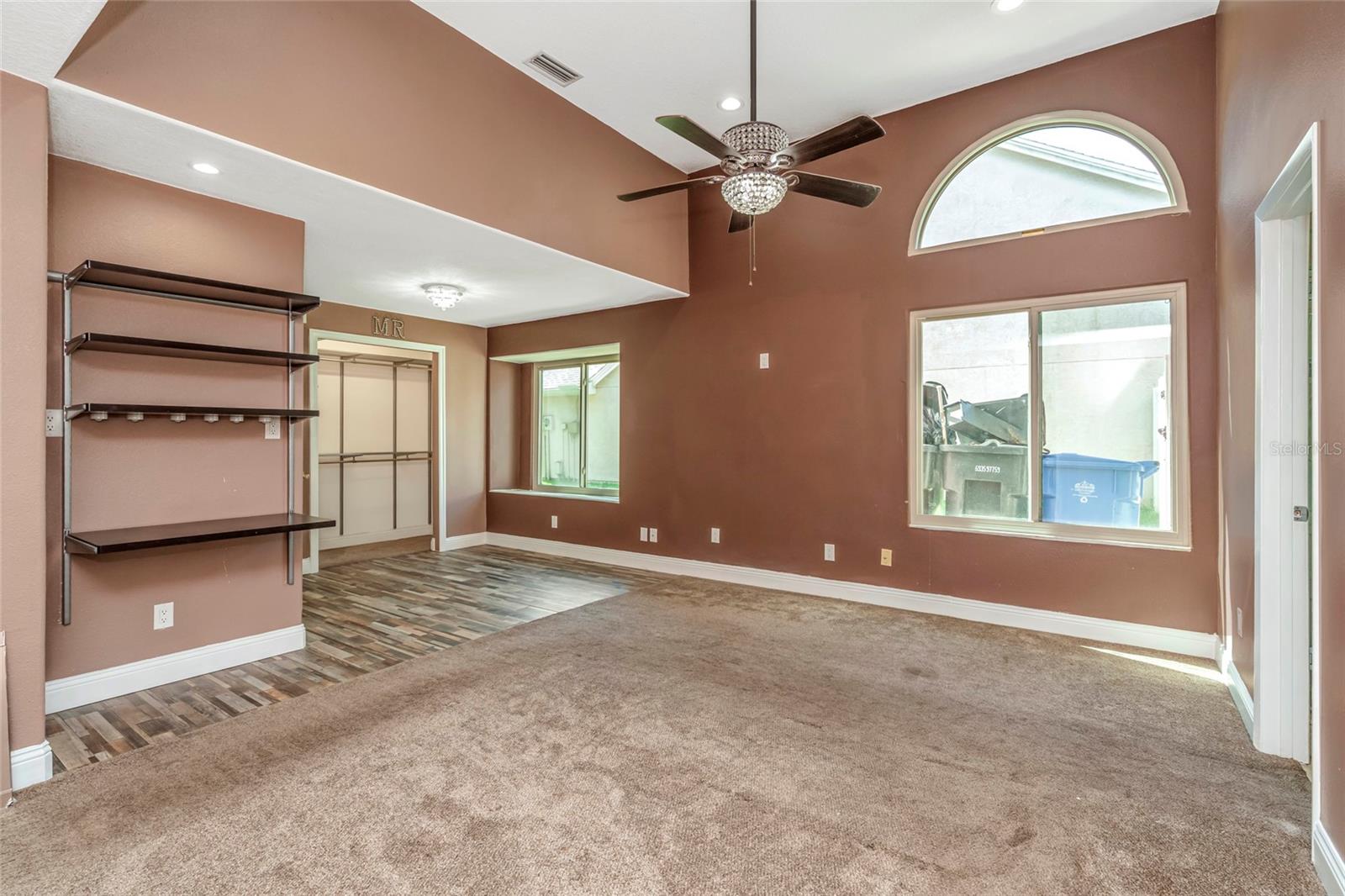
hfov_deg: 96.7
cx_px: 672
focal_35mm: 16
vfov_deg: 73.7
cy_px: 448
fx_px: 598
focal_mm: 16
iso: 640
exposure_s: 1/60
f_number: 6.7
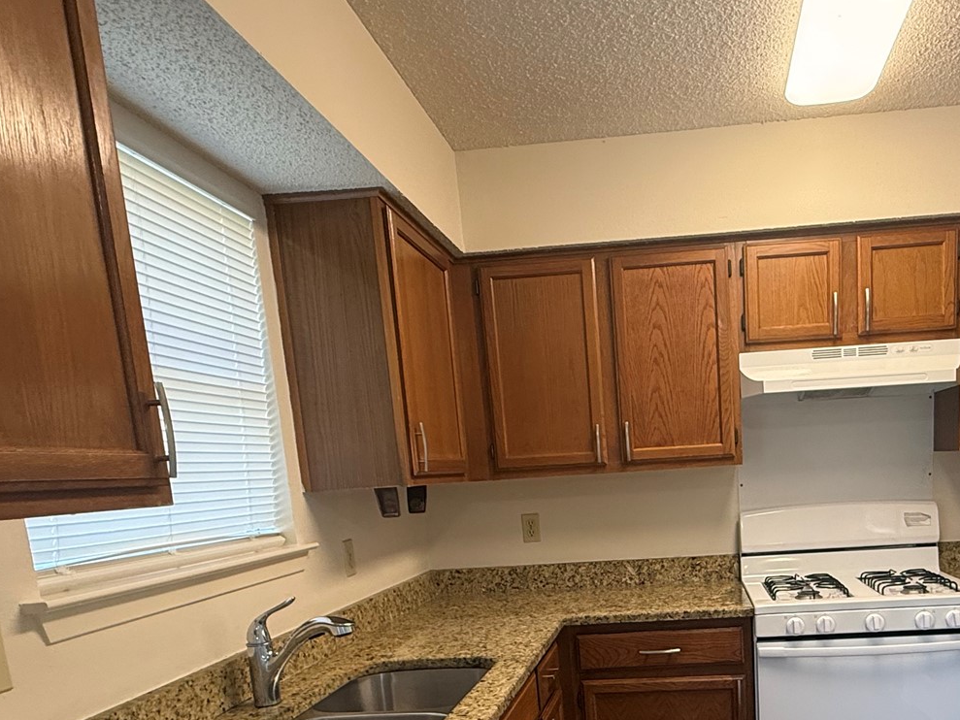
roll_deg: +3.4
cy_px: 619
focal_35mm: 29
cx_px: 642
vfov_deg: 44.7
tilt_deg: -11.0
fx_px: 804
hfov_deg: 60.2
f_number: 2.2
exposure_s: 1/60
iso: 200
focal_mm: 2.22
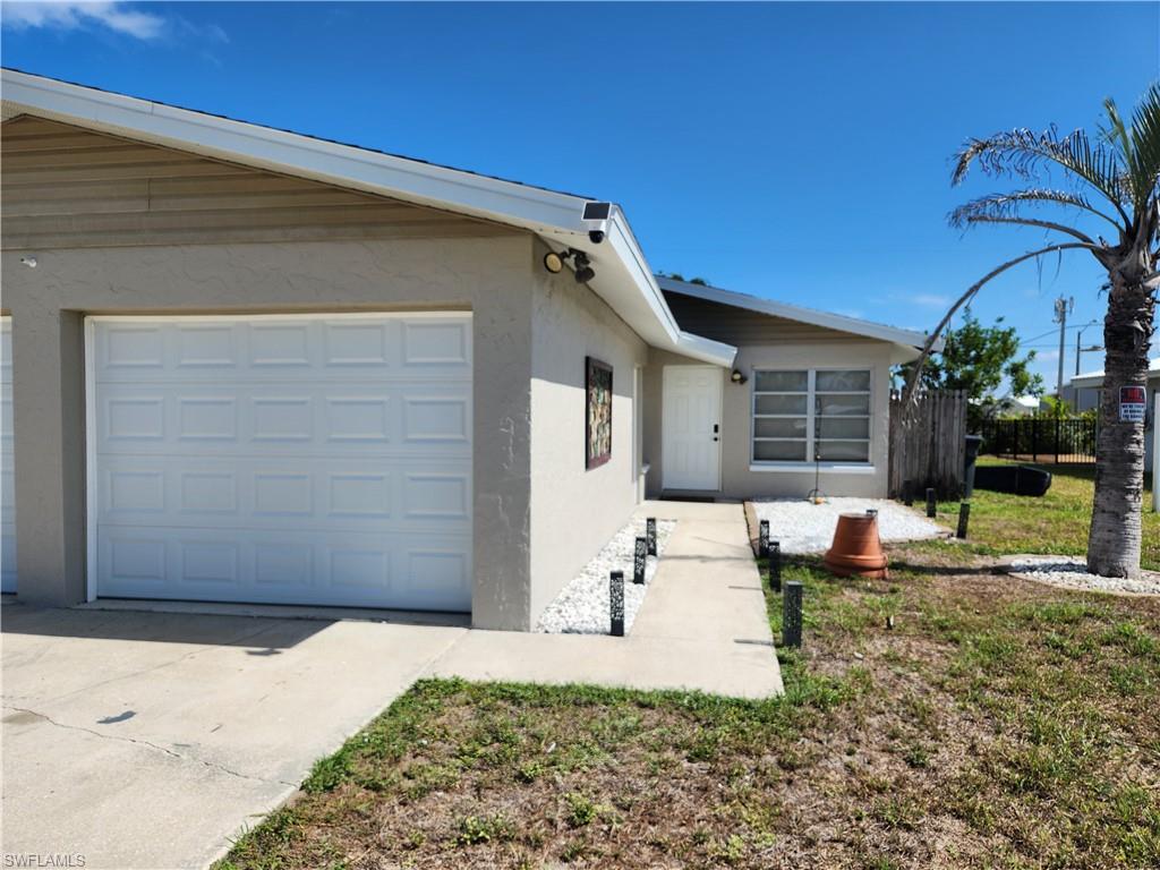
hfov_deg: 73.9
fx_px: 771
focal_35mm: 23
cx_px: 580
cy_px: 435
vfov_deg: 58.9
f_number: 1.8
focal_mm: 5.4
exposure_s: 1/2049
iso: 20
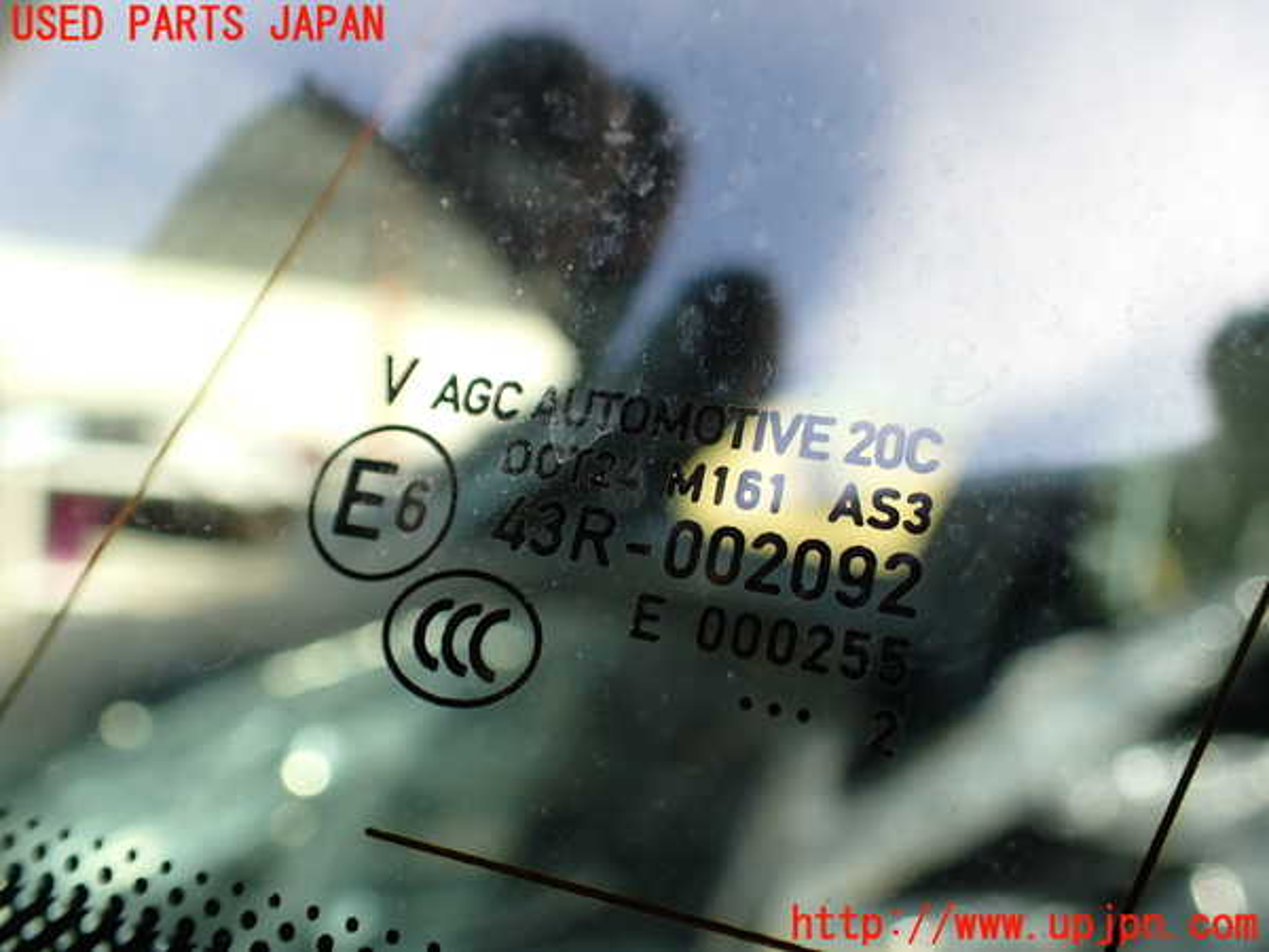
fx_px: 1100
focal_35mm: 30
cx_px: 634
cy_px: 476
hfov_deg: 60.0
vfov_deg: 46.8
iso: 100
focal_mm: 5.4
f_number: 2.3
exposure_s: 1/160
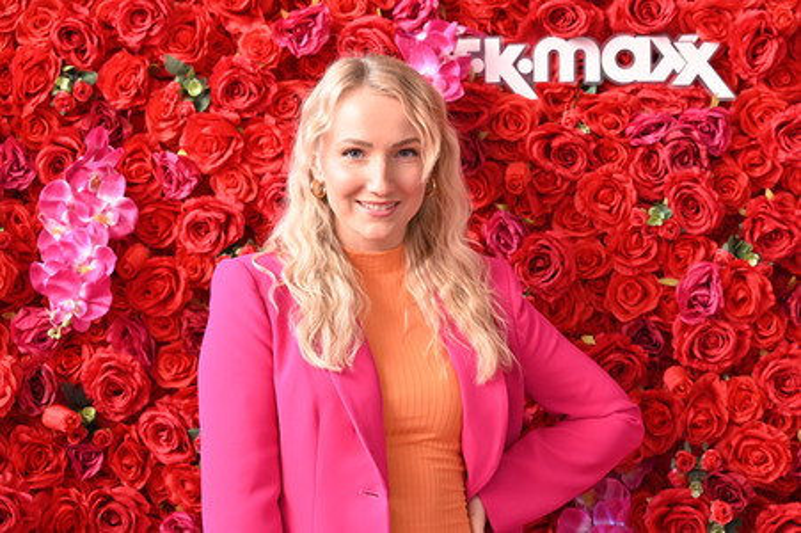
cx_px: 400
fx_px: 1356
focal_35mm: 61
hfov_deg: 32.9
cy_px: 266
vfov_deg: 22.2
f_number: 4
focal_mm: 61
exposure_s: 1/160
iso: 1600
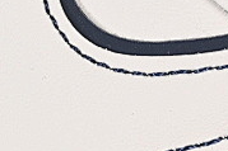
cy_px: 104
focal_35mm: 452
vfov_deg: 3.0
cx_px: 138
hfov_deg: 4.6
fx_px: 2860
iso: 160
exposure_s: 1/80
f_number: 7.1
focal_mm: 50
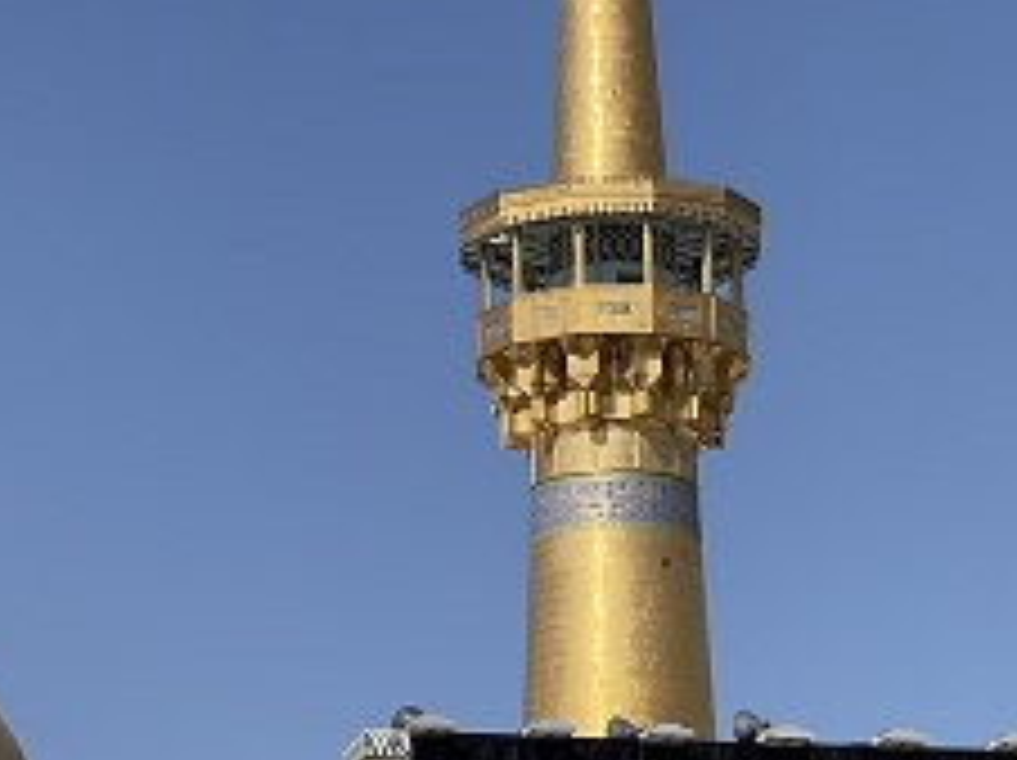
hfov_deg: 13.8
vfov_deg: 10.3
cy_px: 616
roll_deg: +0.7
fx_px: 4197
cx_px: 428
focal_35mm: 143
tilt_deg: +13.3
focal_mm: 7.5
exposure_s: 1/1647
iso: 20
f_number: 2.2
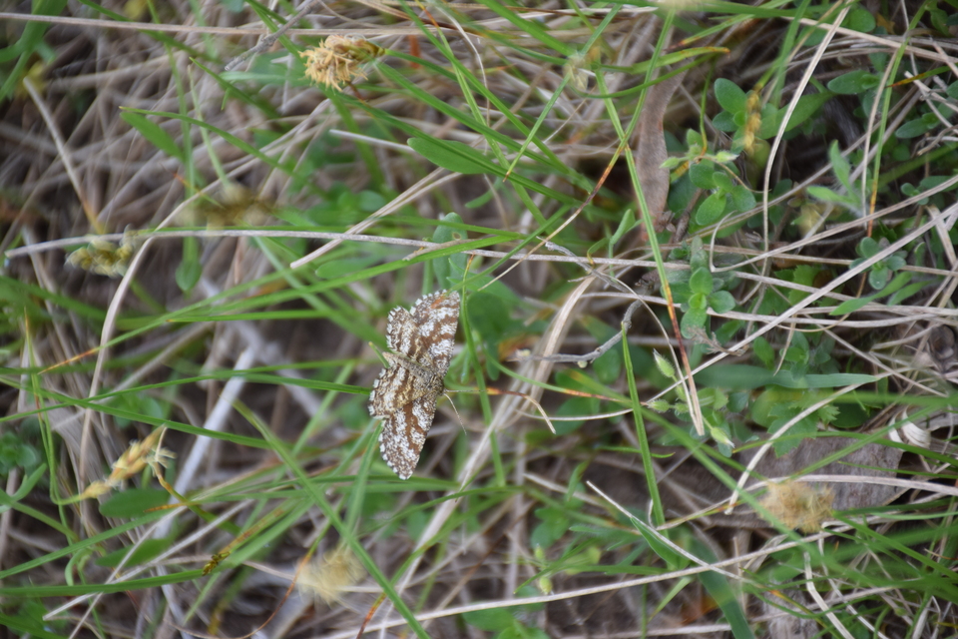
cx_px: 479
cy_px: 320
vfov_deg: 6.5
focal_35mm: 210
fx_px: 5588
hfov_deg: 9.8
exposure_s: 1/250
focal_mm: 140
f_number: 5.6
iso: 400
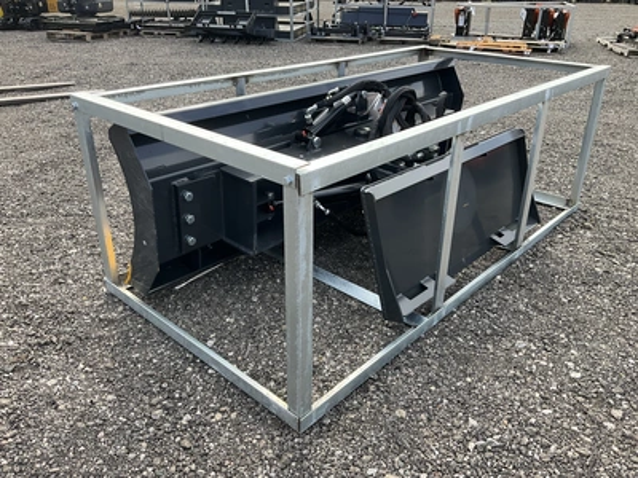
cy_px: 239
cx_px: 319
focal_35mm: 29
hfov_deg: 61.7
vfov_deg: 48.2
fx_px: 534
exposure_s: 1/362
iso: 25
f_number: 1.8
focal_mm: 3
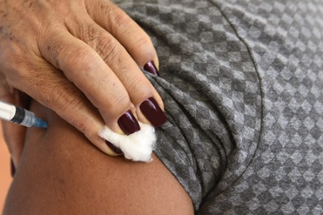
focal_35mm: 97
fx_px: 870
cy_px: 87
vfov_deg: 14.1
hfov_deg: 20.7
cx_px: 55
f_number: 2.8
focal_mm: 40
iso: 100
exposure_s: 1/100
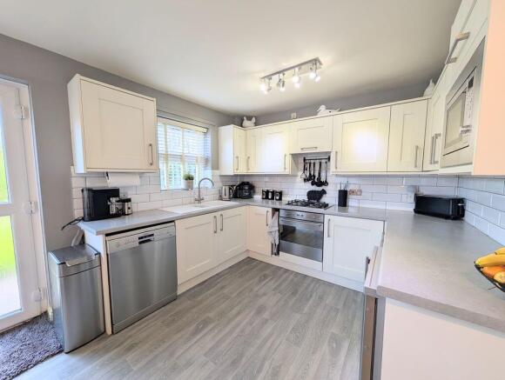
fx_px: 175
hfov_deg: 110.4
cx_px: 252
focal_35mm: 12
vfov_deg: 94.7
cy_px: 190
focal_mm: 2.02
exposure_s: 1/83.1
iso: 48
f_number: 1.7
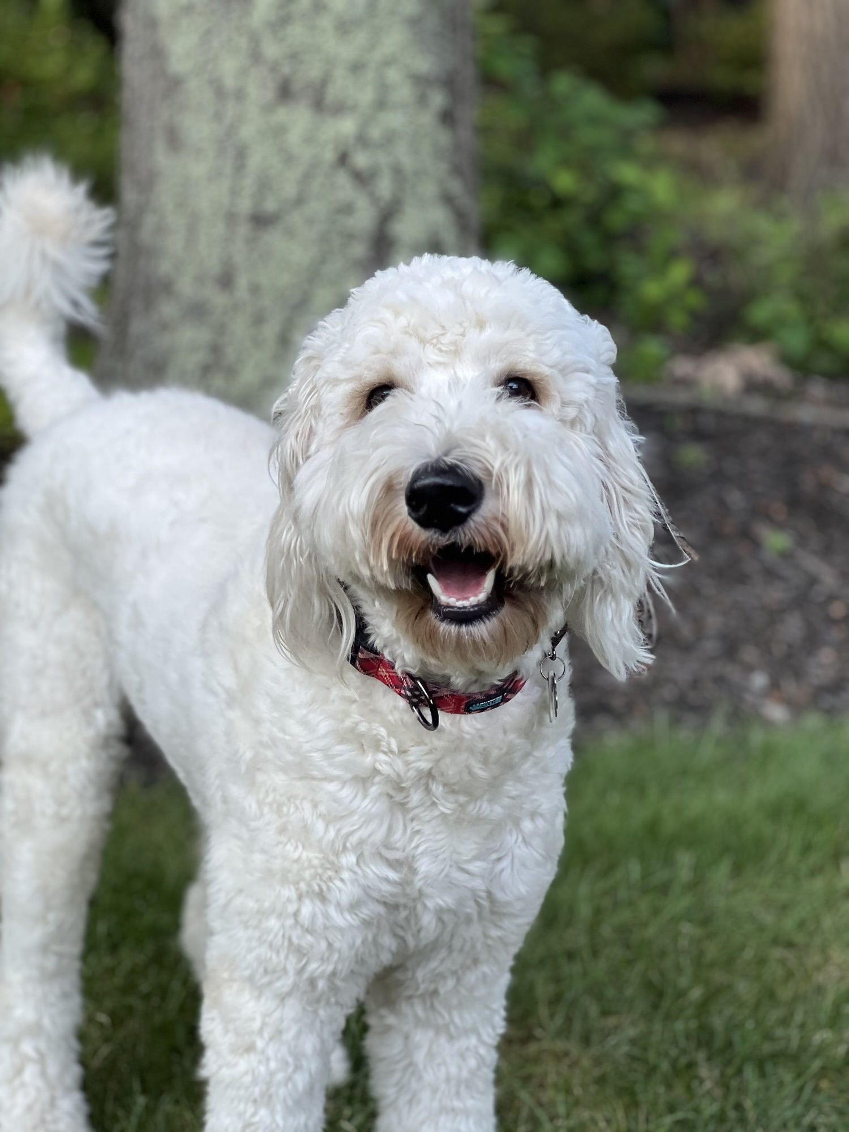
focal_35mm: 77
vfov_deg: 25.3
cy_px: 566
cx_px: 424
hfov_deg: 19.1
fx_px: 2518
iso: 50
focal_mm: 9
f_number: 2.8
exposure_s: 1/121
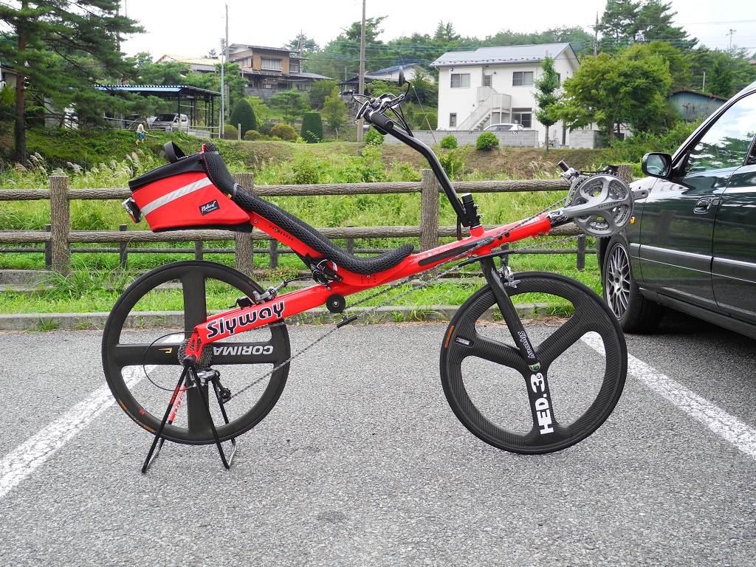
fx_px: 983
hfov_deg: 42.1
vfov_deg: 32.2
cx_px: 378
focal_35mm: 45
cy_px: 284
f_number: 3.2
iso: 100
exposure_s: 1/270
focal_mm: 9.7
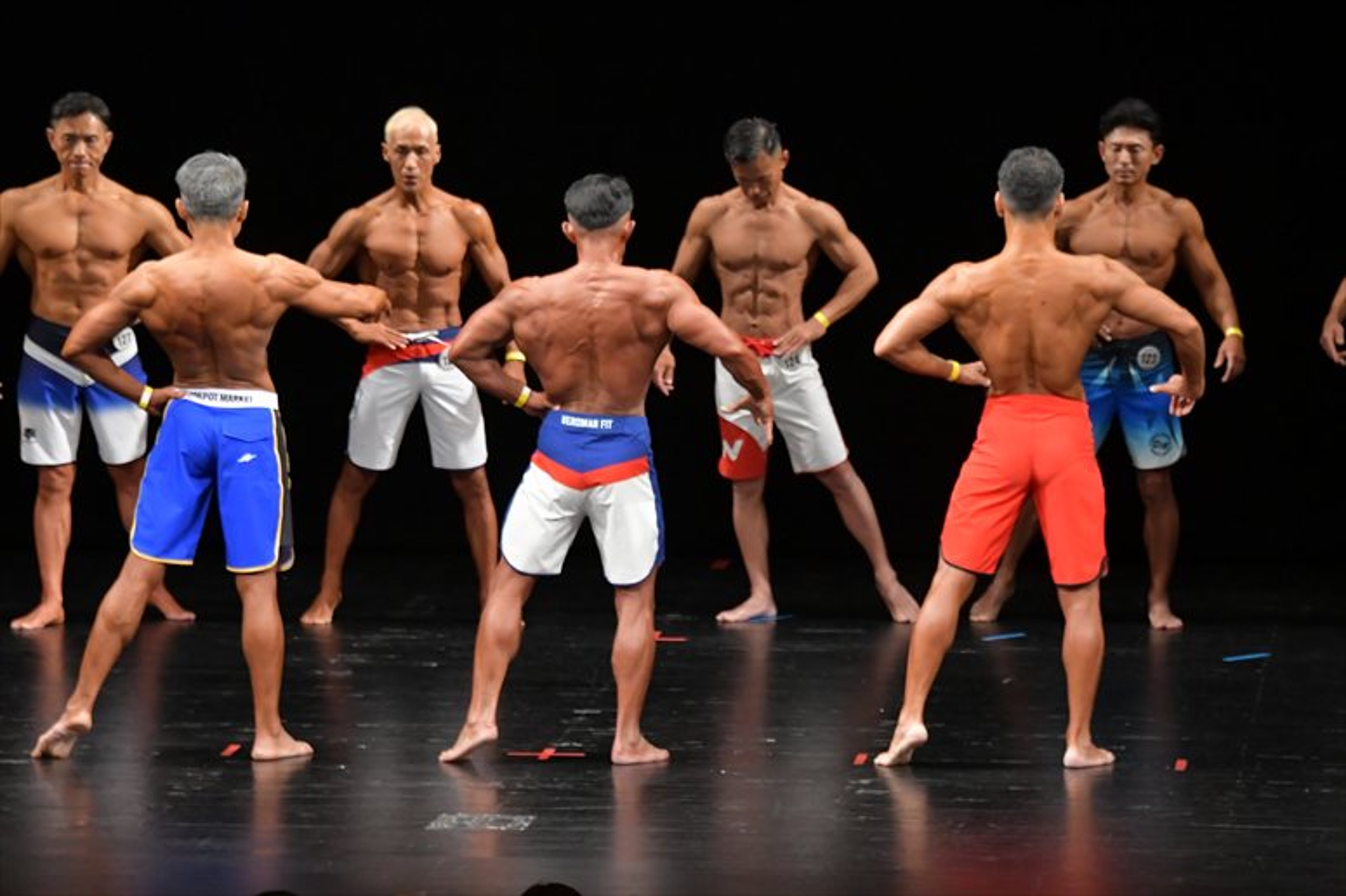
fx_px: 8110
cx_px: 673
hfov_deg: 9.5
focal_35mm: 217
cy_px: 448
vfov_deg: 6.3
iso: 3200
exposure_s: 1/400
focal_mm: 145
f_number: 5.6
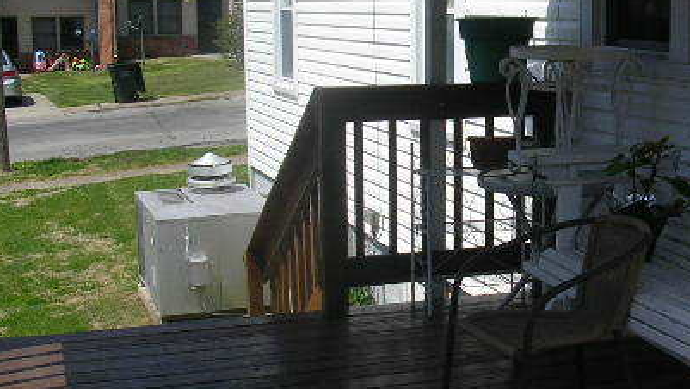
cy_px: 145
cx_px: 518
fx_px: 1208
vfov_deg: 18.3
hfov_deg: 31.3
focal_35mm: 66
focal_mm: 5.8
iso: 50
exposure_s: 1/357
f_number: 5.6
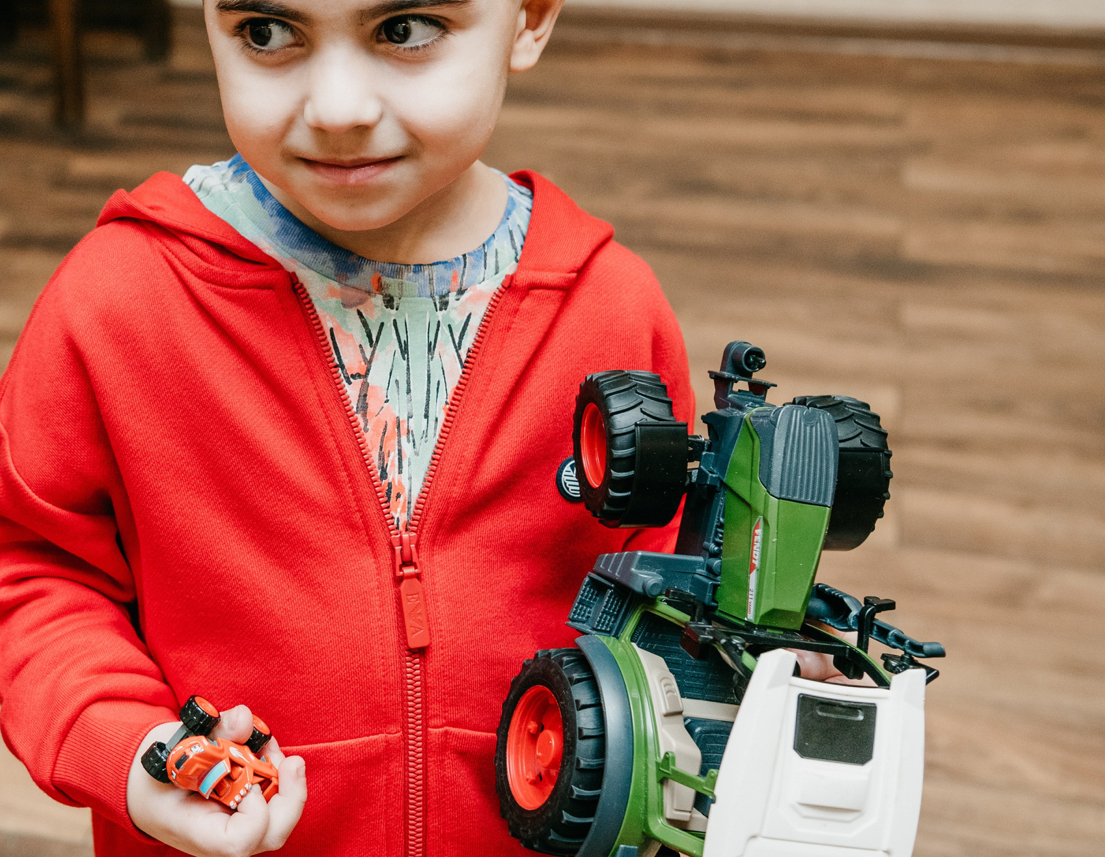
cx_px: 192
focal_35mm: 68
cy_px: 258
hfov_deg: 27.5
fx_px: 2198
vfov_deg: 21.9
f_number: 4
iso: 200
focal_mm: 36
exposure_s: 1/160
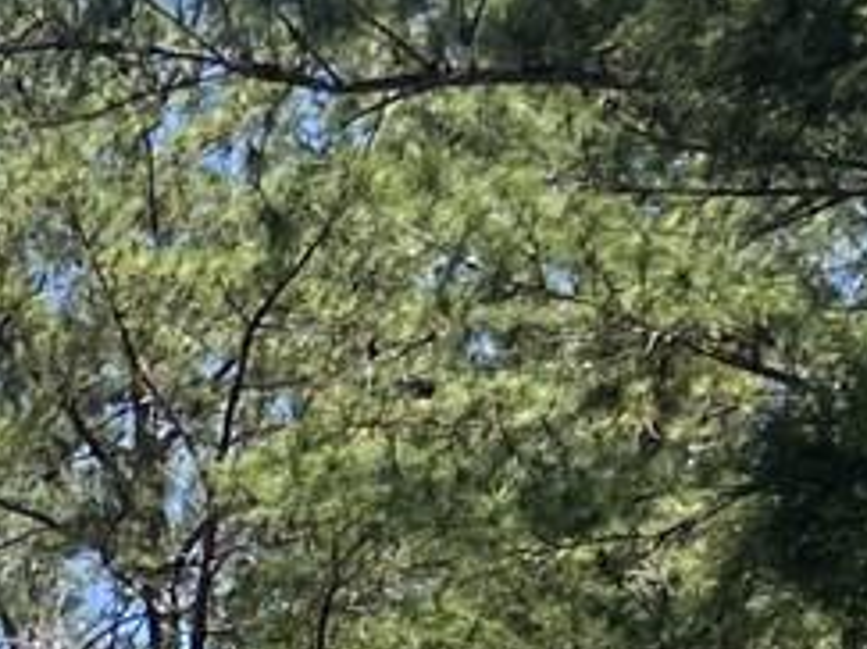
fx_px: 4281
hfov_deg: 9.0
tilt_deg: +8.0
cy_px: 1501
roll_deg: -0.2
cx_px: -1852
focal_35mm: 171
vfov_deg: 8.1
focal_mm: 5.7
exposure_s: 1/1934
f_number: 1.5
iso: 50
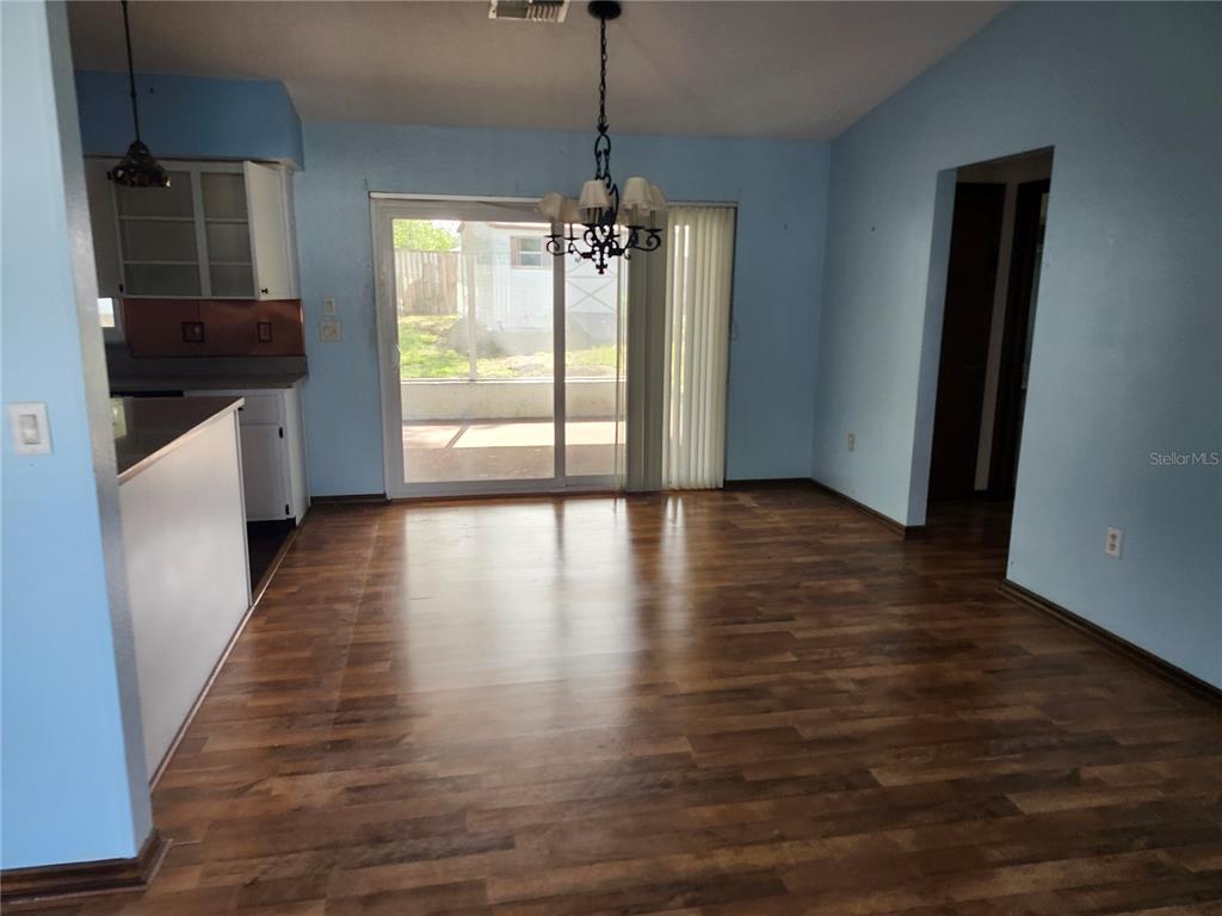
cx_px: 611
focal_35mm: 23
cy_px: 458
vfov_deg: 58.9
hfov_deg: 73.9
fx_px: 812
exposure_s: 1/120
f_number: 1.8
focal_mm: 5.54
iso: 250
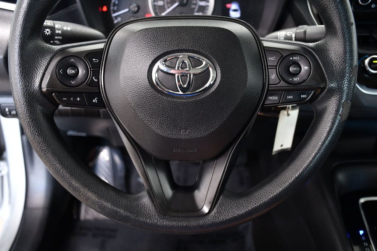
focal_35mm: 36
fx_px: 377
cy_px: 126
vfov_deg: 36.8
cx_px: 188
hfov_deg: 53.1
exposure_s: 1/25
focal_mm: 24
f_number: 3.8
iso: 400
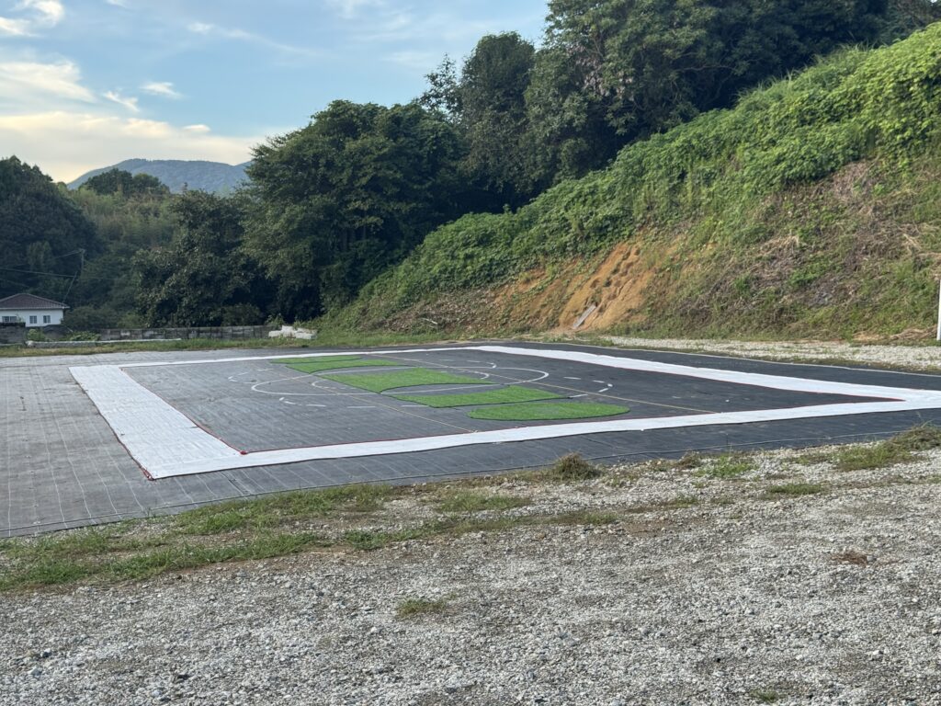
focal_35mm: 48
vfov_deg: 30.3
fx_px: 1305
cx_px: 470
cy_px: 353
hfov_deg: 39.7
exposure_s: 1/223
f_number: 1.78
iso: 64
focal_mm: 6.76
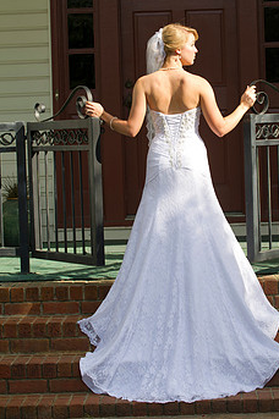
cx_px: 161
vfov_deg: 17.3
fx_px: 1374
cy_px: 166
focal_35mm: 118
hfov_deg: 11.6
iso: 250
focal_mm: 90
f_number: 7.1
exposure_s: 1/250
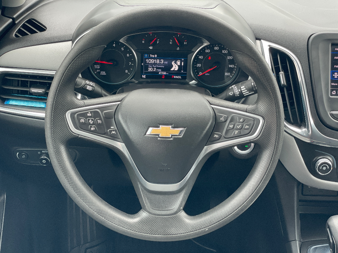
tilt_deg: -33.2
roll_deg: -2.8
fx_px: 508
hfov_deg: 36.8
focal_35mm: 52
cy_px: 126
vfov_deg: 28.0
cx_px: 169
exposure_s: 1/99
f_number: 2
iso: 80
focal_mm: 6
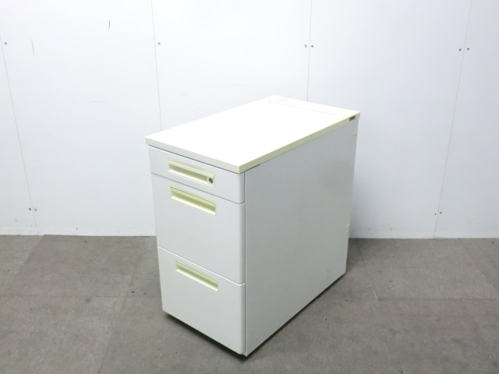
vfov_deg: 37.7
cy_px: 187
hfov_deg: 49.0
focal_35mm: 38
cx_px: 250
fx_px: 548
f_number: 3.9
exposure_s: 1/40
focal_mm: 6.9
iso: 800
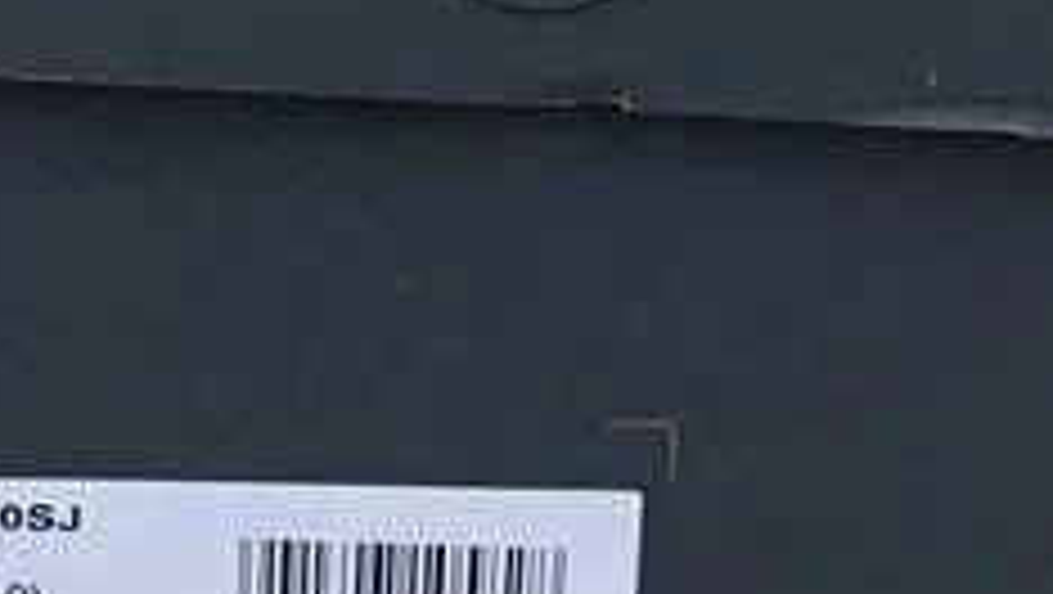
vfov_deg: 9.0
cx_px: 549
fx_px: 3632
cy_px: -448
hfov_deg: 16.5
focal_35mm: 130
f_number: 2.4
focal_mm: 3.3
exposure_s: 1/570
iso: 25
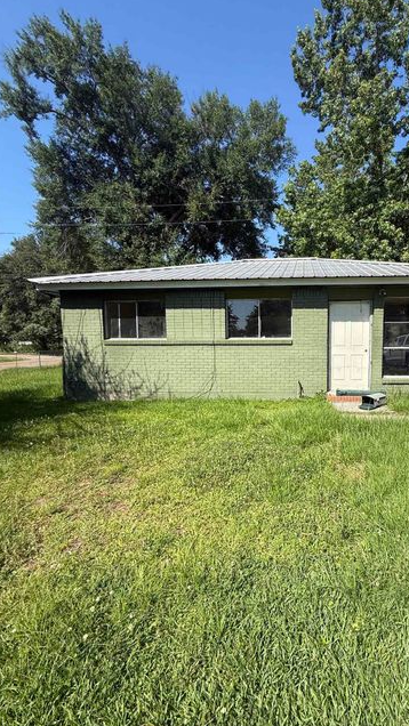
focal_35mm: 16
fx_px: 308
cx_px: 280
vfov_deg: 99.4
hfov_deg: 65.0
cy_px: 366
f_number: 2.2
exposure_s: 1/1399
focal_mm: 2.22
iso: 50
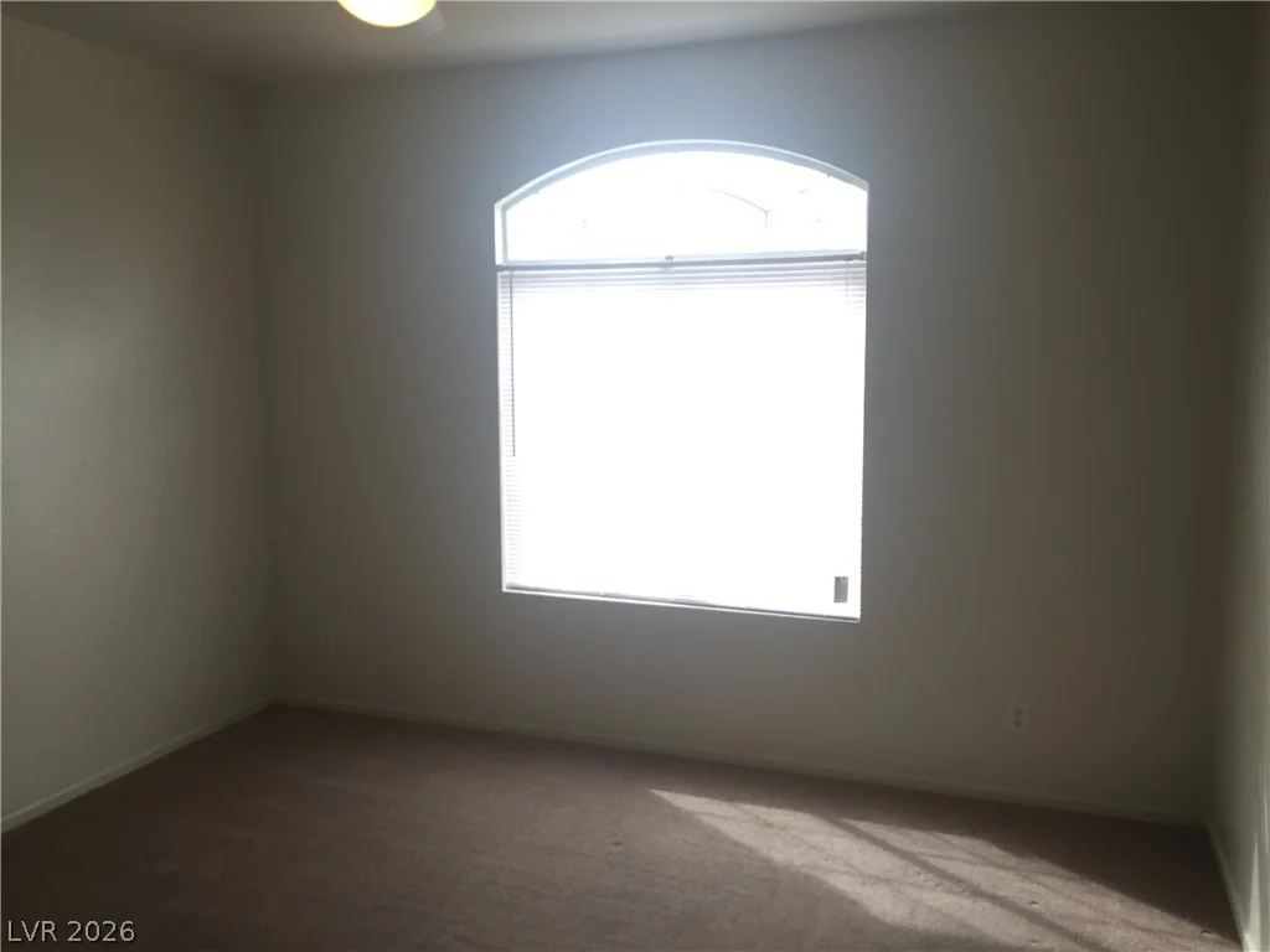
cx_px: 635
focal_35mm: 29
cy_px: 476
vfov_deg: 48.2
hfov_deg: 61.7
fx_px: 1064
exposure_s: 1/120
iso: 50
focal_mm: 4.15
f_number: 2.2
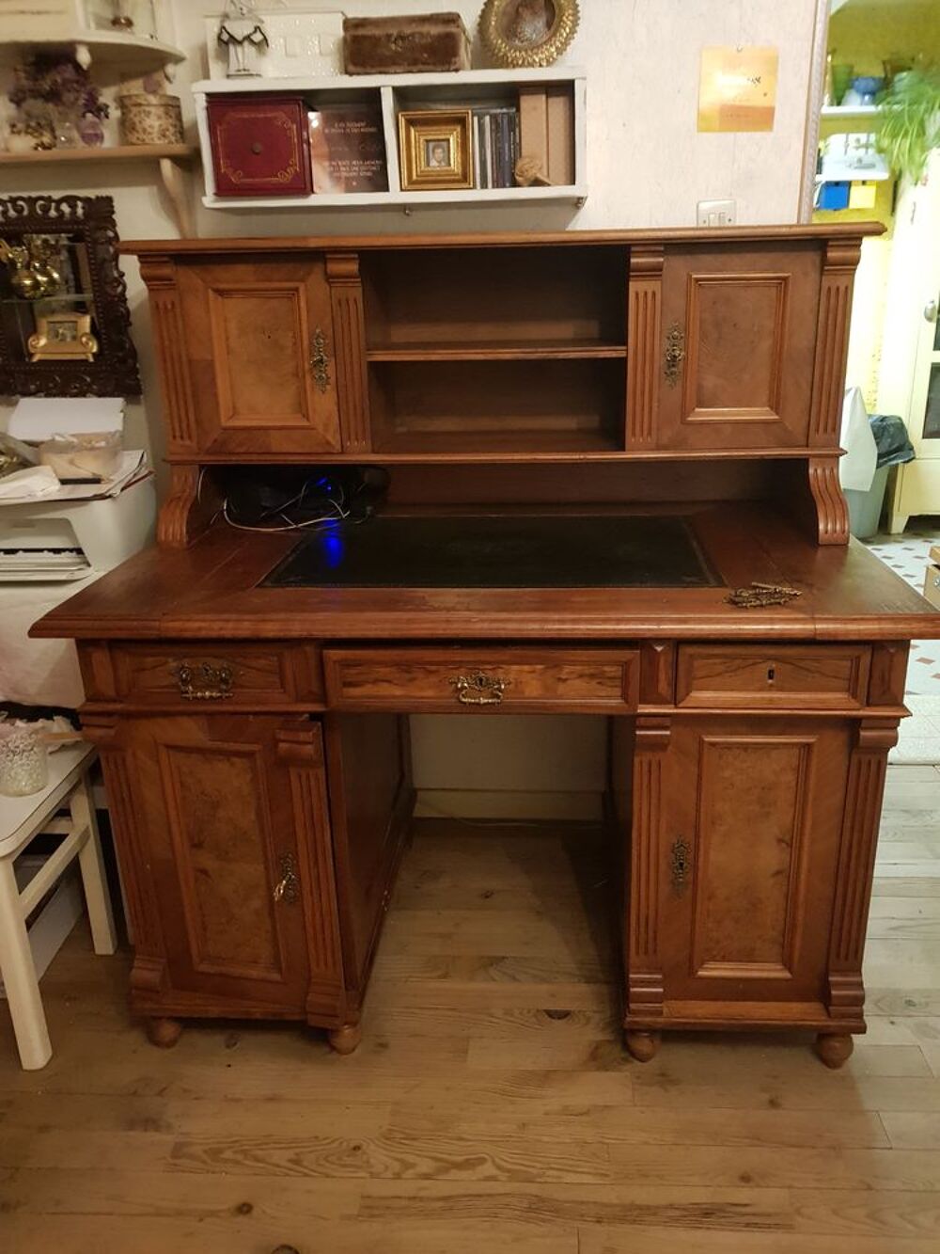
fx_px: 941
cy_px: 627
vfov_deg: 67.3
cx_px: 470
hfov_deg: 53.1
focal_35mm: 26
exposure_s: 1/10
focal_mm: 4.2
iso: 400
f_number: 1.7
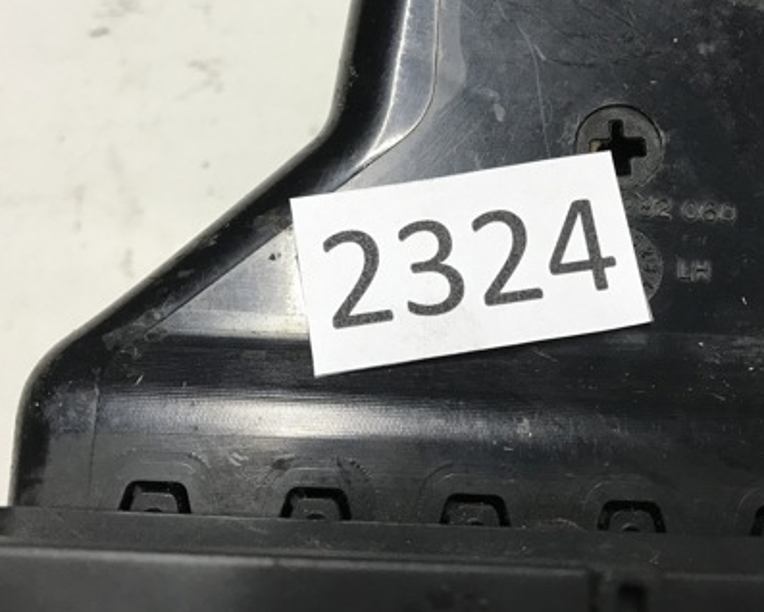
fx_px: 995
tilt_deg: -69.8
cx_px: 421
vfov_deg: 34.0
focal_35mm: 44
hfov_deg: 41.9
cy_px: 234
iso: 32
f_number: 1.8
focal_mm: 3.99
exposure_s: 1/33
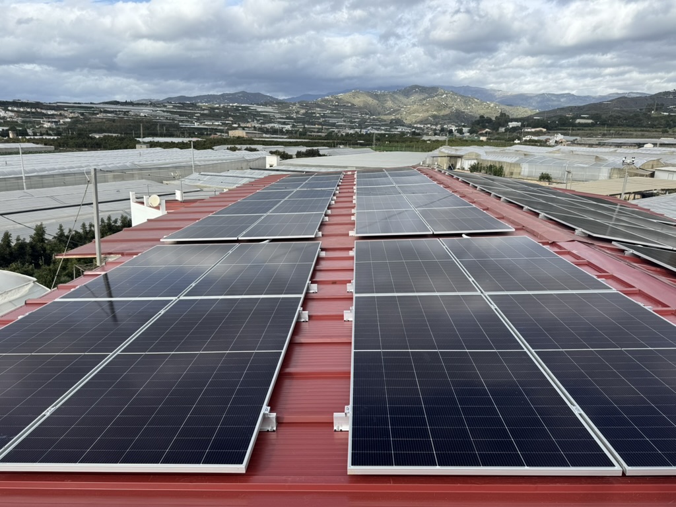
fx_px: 469
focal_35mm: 24
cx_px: 338
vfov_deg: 56.8
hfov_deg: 71.6
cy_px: 254
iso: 80
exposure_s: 1/3247
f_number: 1.78
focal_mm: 6.76
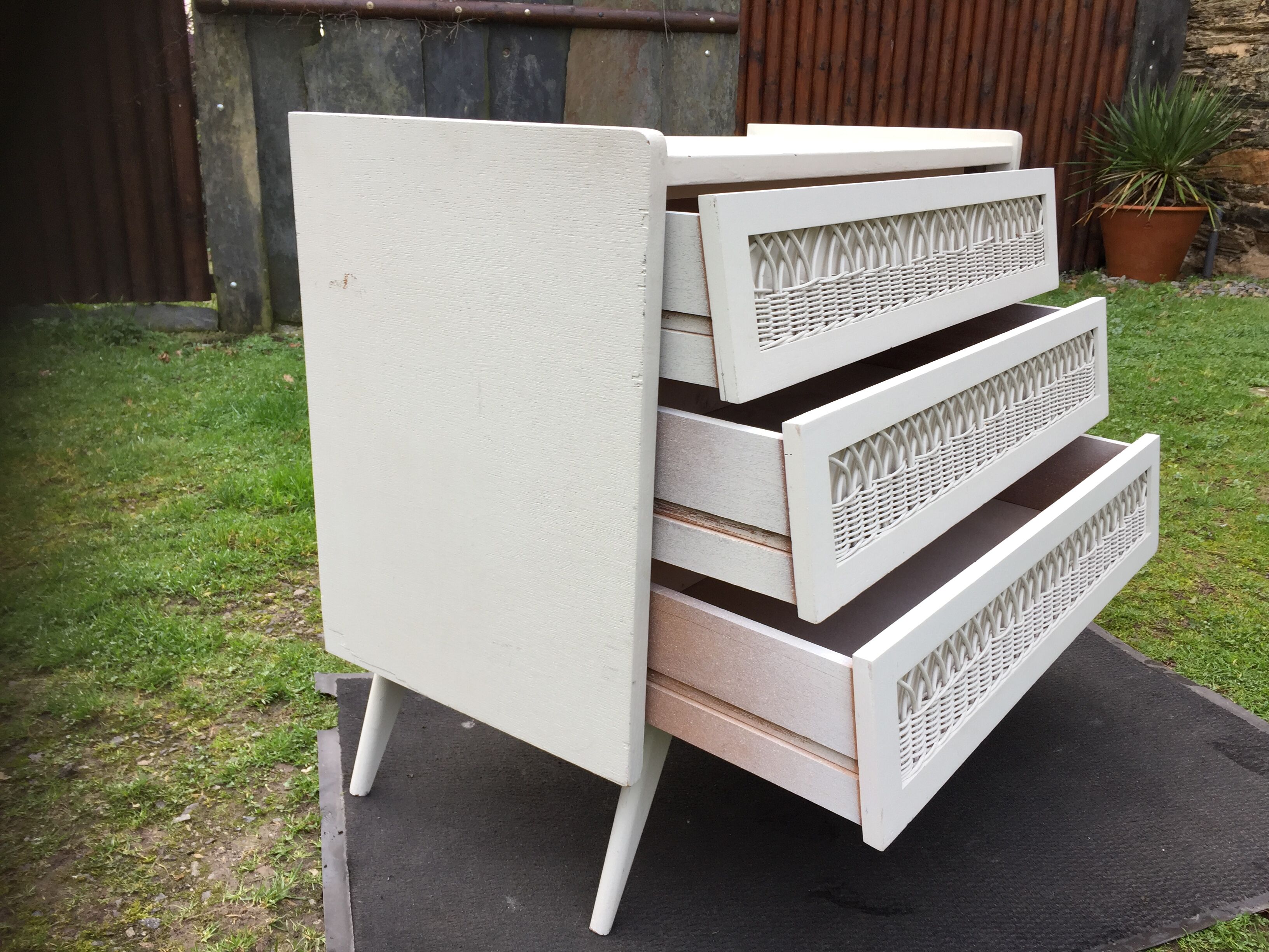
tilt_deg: -17.4
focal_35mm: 29
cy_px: 476
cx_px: 634
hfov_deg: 61.7
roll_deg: -1.7
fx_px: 1063
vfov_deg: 48.2
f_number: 2.2
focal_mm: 4.15
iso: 32
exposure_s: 1/117
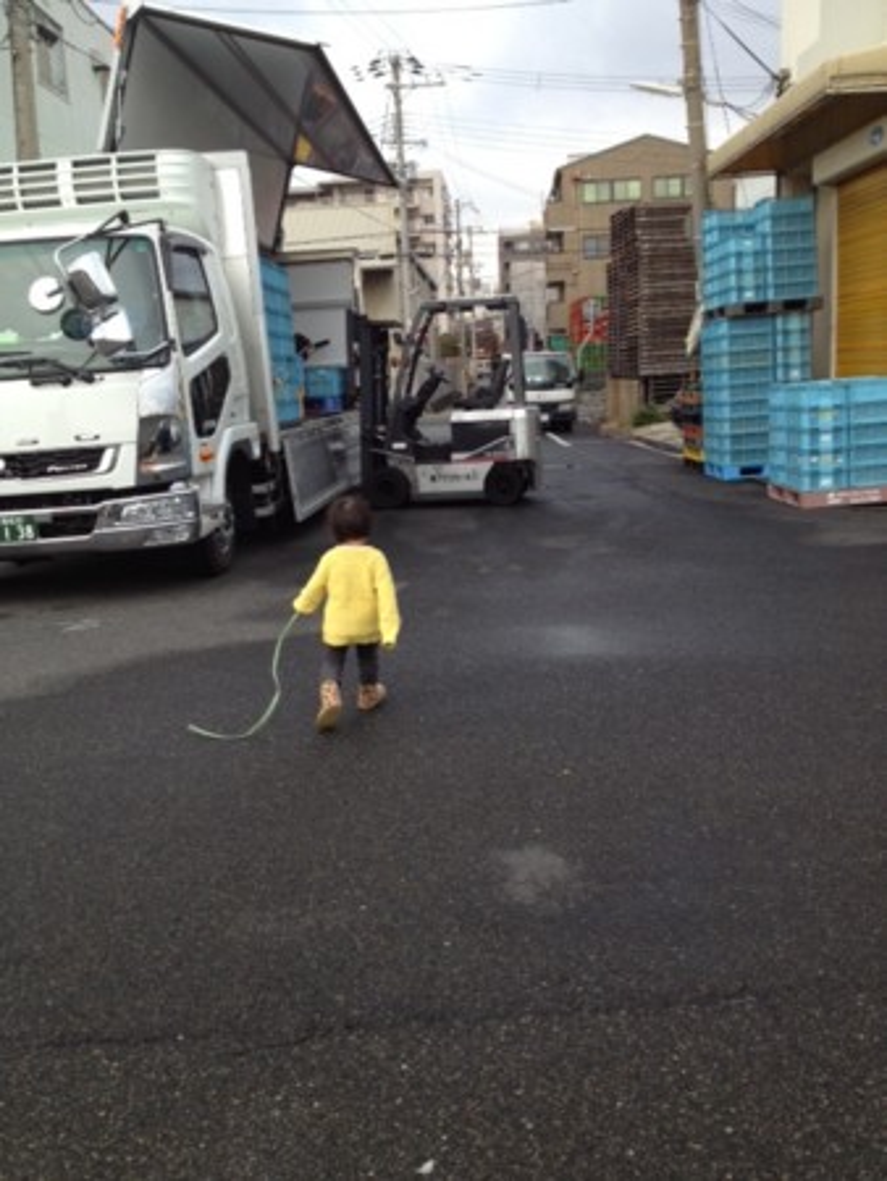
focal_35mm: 35
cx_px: 444
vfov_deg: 52.6
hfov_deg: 40.7
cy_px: 590
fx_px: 1195
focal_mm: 4.28
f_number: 2.4
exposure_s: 1/290
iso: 50
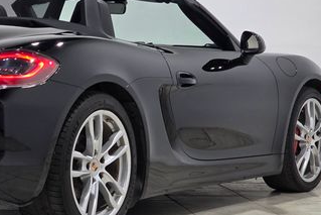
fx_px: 1285
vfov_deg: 9.5
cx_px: 39
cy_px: 101
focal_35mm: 144
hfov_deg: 14.1
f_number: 2.4
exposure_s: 1/120
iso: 160
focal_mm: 7.9
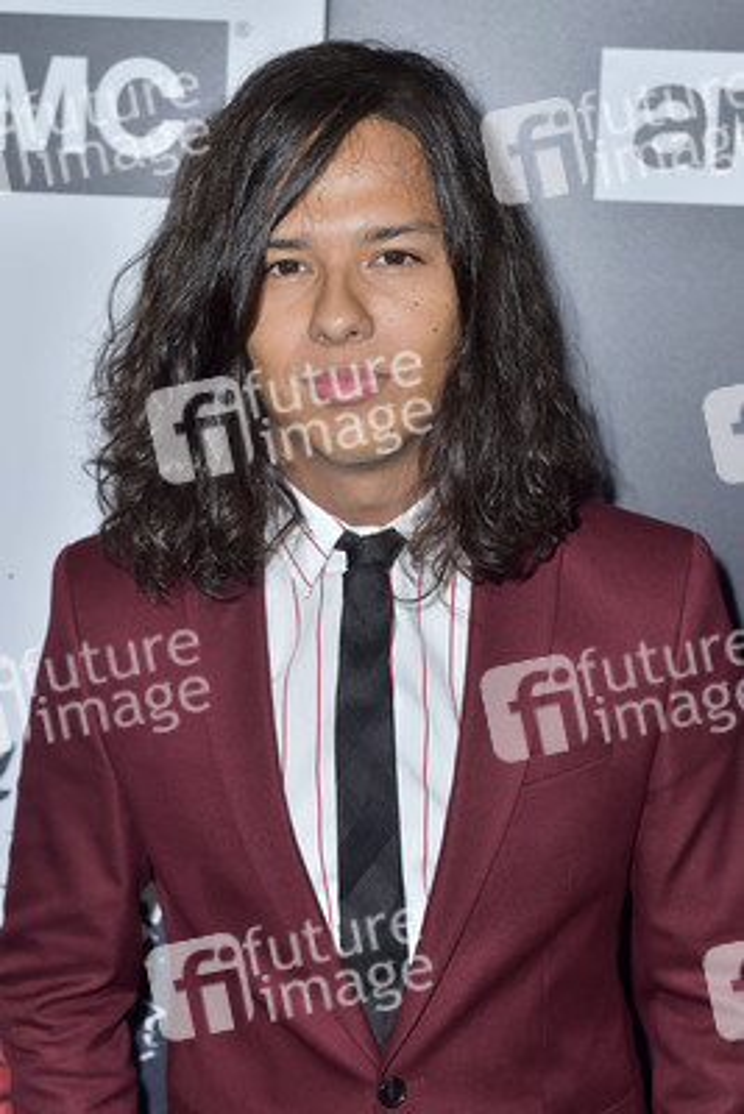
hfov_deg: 19.5
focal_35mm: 70
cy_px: 557
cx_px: 372
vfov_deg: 28.8
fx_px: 2168
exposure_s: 1/200
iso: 400
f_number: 5.6
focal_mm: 70
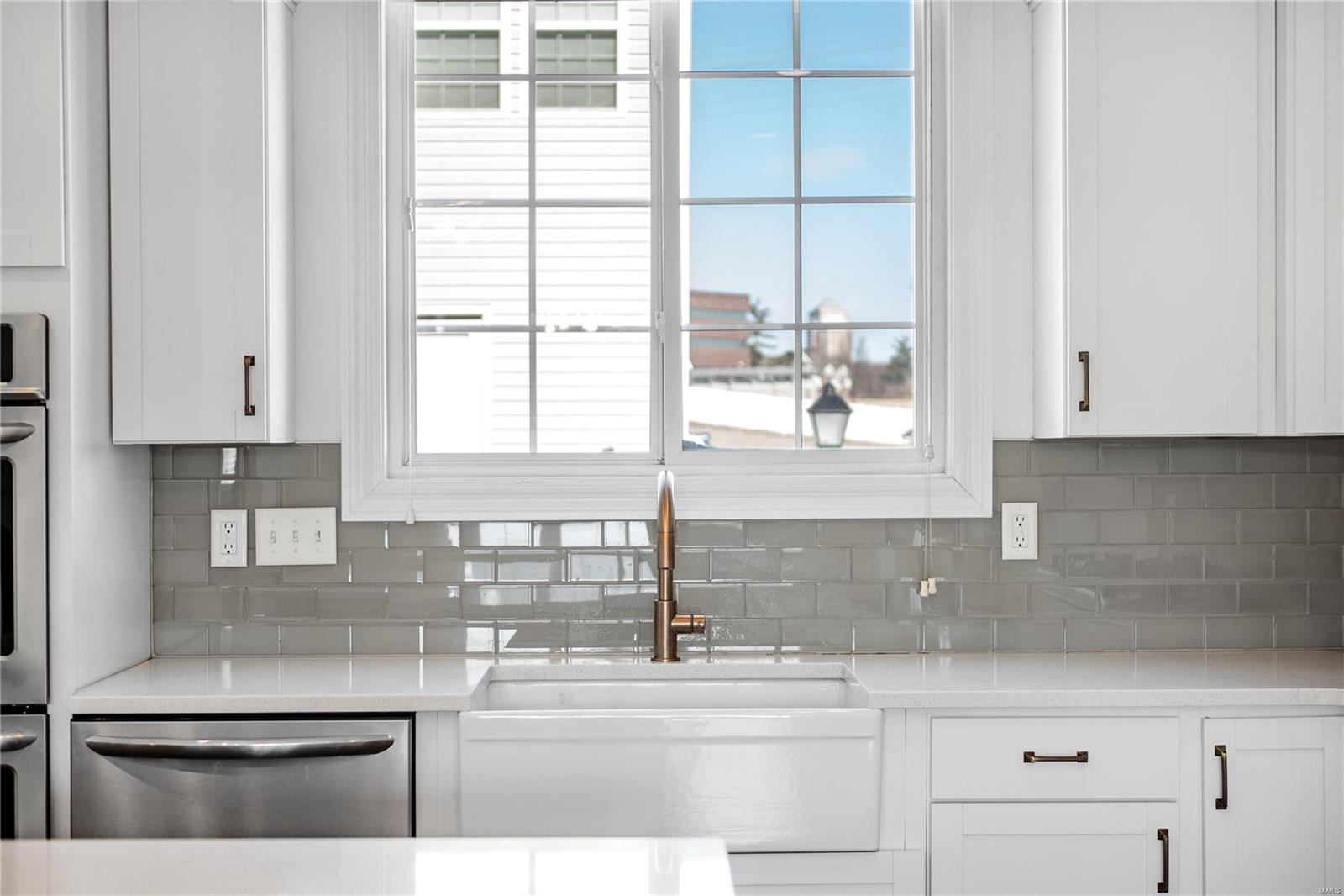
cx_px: 672
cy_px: 448
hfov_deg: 39.6
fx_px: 1866
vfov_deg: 27.0
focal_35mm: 50
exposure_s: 1/250
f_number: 1.8
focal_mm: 25
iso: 160
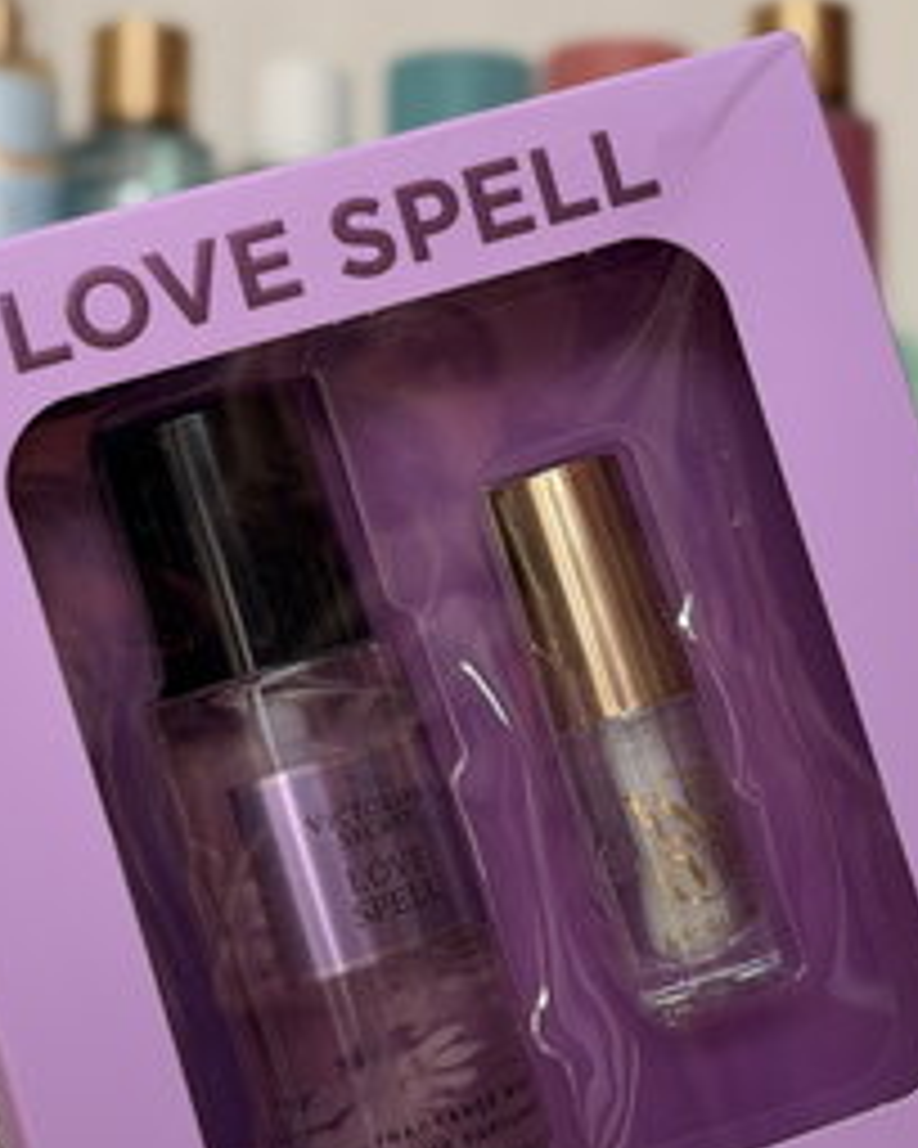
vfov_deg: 19.5
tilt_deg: +8.5
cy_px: 466
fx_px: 3328
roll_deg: +0.0
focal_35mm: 98
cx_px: 441
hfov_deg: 15.7
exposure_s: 1/239
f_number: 1.78
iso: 64
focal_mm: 6.76
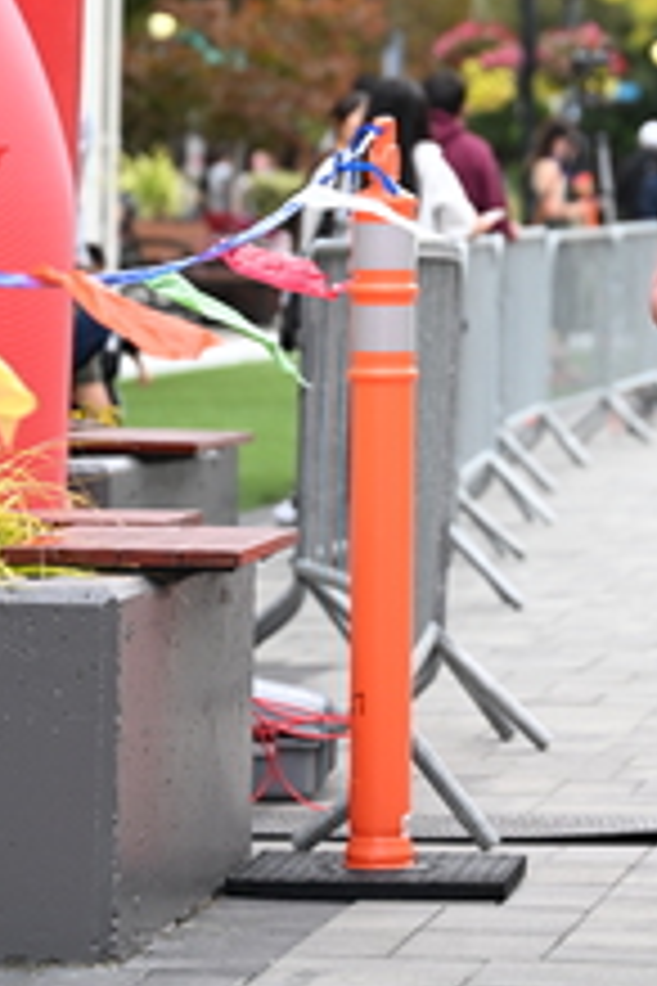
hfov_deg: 7.0
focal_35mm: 196
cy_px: 113
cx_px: 749
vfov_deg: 10.4
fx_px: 5365
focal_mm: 78
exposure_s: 1/2000
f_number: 2.8
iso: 640
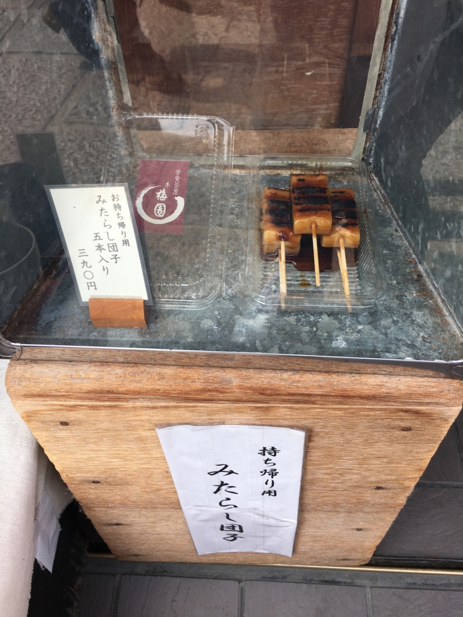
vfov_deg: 61.7
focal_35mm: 29
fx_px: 517
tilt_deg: -47.4
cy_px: 308
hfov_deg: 48.2
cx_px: 232
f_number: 2.2
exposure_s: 1/299
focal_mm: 4.15
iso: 25
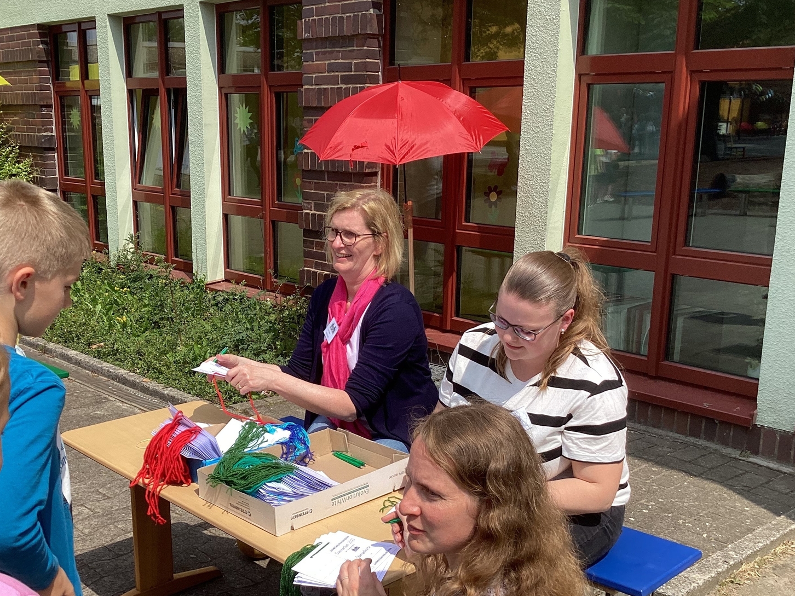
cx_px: 332
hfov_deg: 45.6
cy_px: 350
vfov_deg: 35.0
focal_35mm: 41
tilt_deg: -15.0
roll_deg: -0.4
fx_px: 942
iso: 25
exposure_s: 1/1381
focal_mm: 3.3
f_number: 2.4
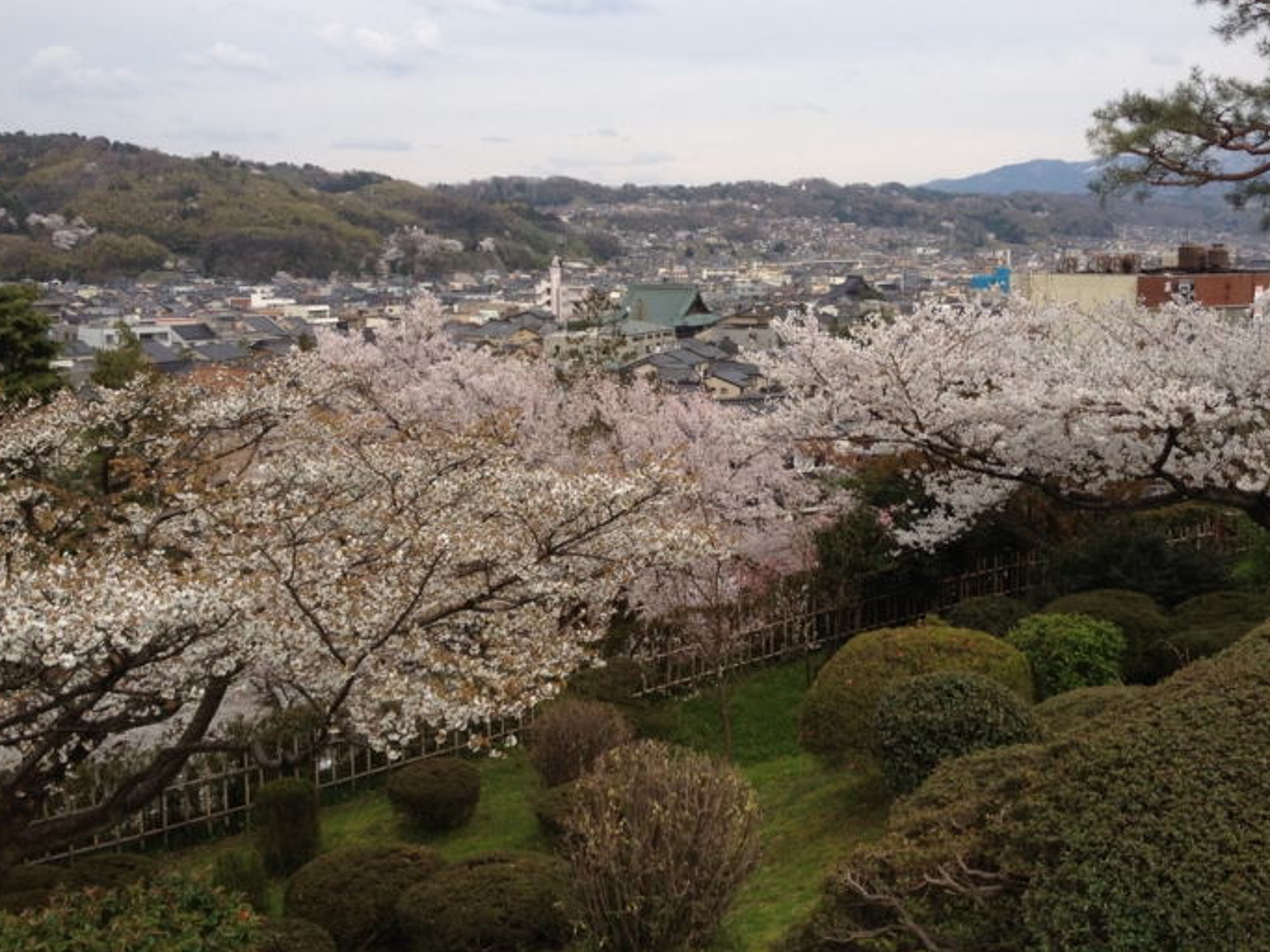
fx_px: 1504
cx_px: 688
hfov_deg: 45.7
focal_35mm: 41
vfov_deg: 35.0
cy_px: 396
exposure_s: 1/1255
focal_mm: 4.28
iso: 64
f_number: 2.4
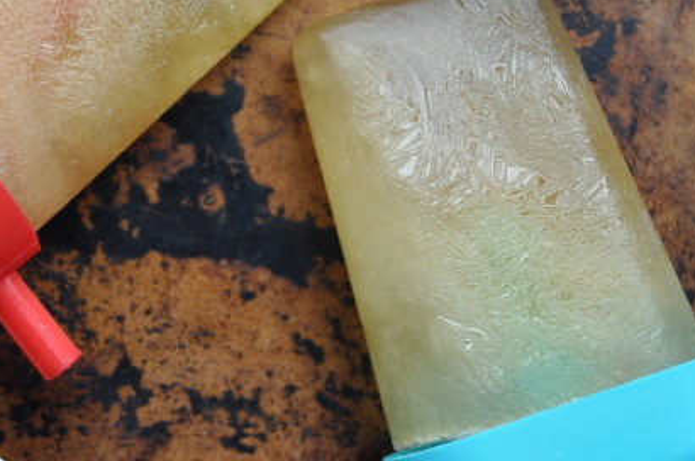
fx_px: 1952
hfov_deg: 20.0
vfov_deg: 13.5
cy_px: 169
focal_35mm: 101
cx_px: 176
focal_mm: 27
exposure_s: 1/320
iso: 250
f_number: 2.8
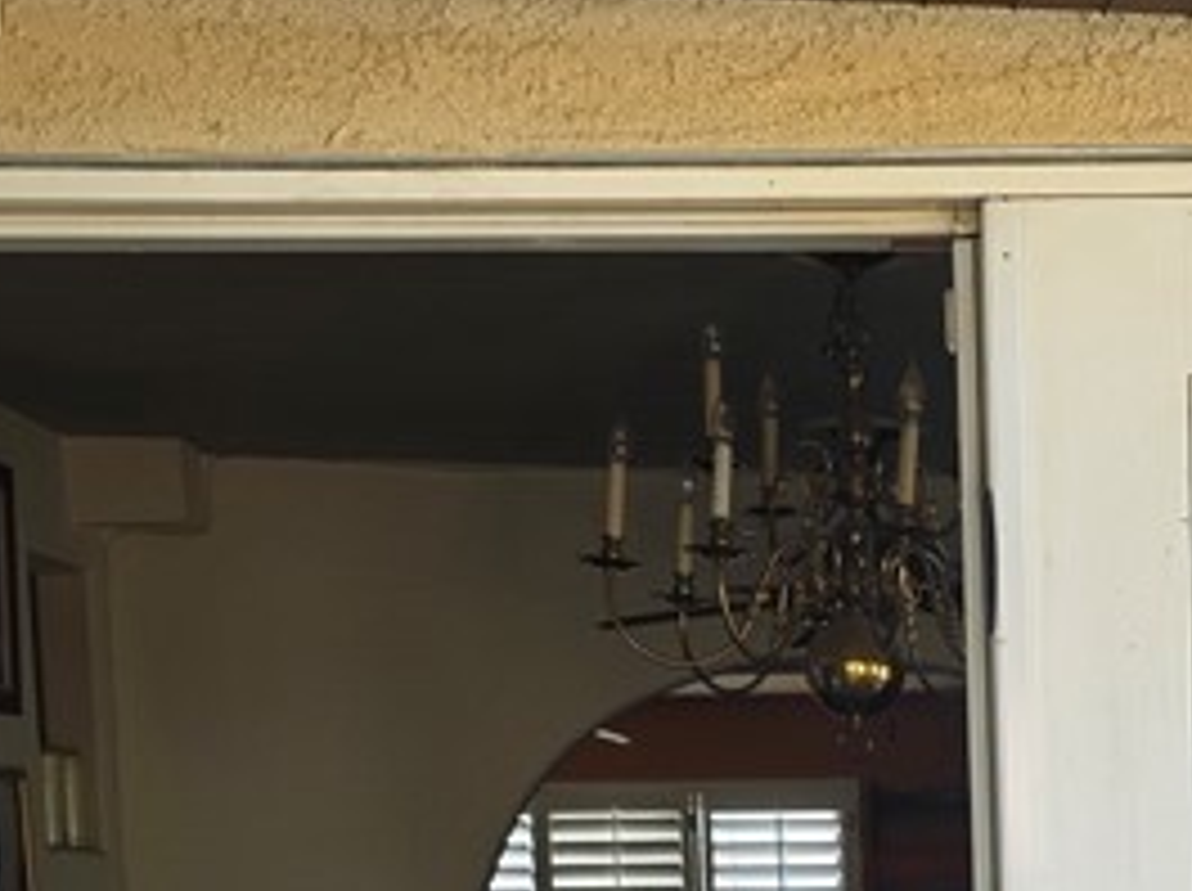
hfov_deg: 21.4
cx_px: 1152
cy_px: 1224
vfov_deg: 15.6
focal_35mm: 89
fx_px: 3061
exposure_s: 1/180
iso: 32
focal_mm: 6.3
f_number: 1.7
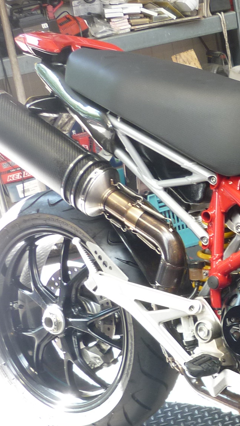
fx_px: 916
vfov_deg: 26.0
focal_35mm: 81
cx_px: 382
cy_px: 298
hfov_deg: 13.8
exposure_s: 1/30
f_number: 2.8
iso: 100
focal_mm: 5.5
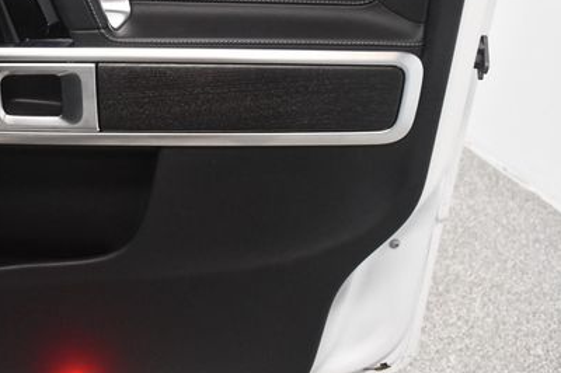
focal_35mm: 48
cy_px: 100
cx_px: 128
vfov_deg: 27.7
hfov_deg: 39.8
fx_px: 747
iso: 3200
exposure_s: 1/100
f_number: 3.5
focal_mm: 20
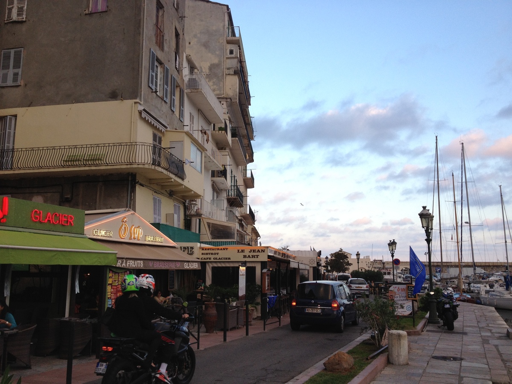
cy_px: 192
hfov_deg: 52.6
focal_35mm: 35
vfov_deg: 40.7
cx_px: 256
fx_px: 518
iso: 64
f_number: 2.4
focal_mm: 4.28
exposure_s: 1/246
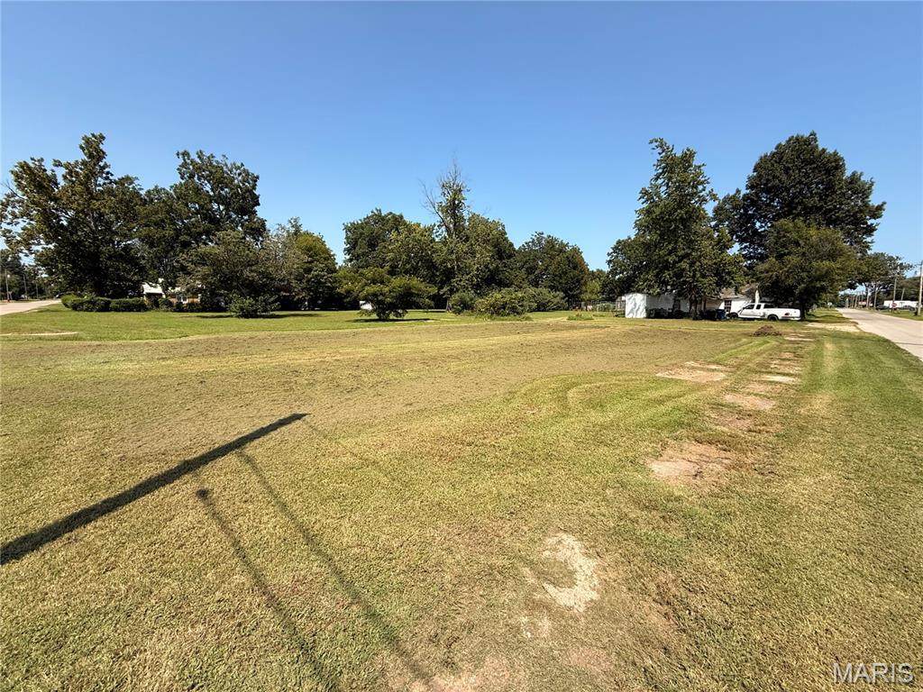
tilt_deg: -7.5
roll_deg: -1.1
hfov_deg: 102.1
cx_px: 462
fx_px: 373
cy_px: 346
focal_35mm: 14
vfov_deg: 85.7
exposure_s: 1/1613
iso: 50
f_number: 2.2
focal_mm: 2.22
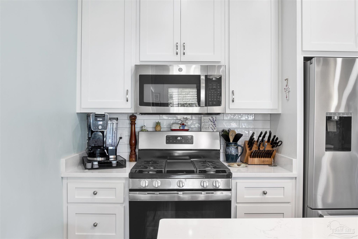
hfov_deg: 61.9
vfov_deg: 43.6
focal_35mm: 30
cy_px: 120
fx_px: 298
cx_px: 179
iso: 200
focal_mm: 30
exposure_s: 1/8
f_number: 11
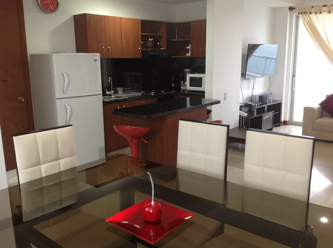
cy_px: 124
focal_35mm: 35
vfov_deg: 40.6
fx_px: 336
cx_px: 166
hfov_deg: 52.7
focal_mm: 4.28
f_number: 2.4
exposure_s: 1/15
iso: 200
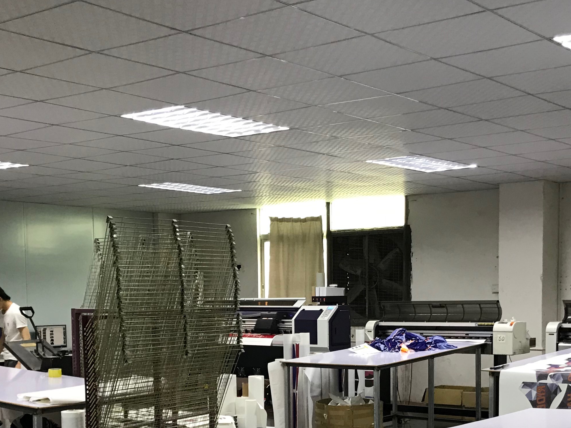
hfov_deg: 33.8
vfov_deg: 25.0
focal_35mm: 57
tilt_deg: -5.8
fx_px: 940
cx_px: 284
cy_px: 375
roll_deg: +1.8
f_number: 1.8
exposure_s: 1/20
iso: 40
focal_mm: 3.99
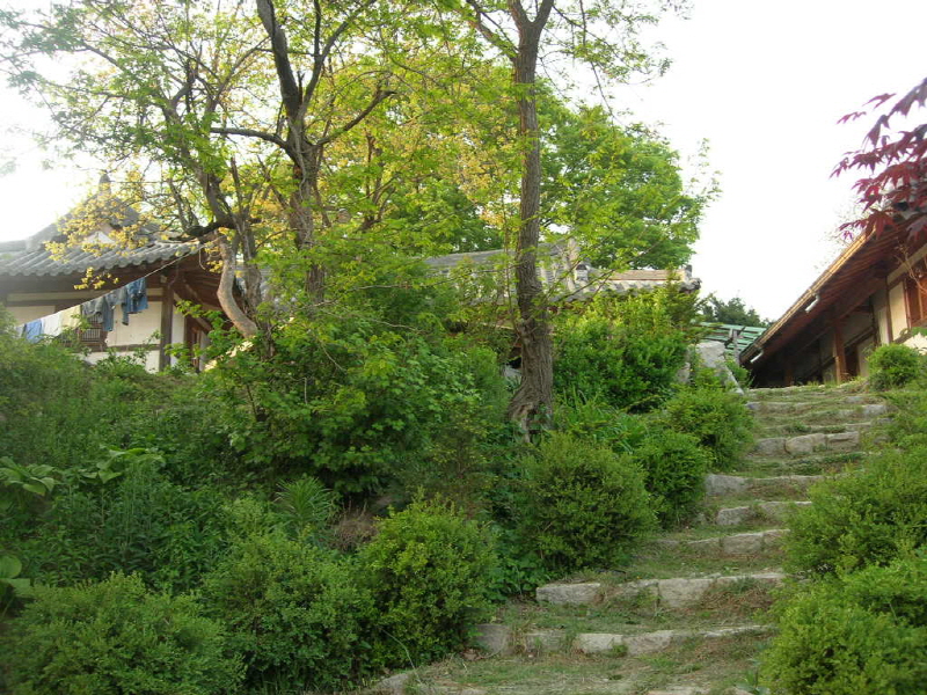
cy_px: 348
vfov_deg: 37.7
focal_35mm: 38
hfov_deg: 49.0
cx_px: 464
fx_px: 1018
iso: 64
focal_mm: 7.8
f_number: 2.8
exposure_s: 1/94.5
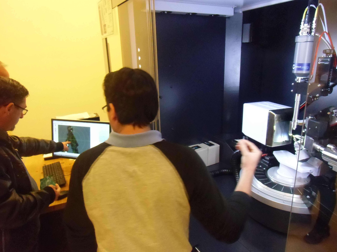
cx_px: 168
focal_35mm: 24
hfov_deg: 71.6
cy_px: 126
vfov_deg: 56.8
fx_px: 234
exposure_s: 1/60
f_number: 3
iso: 800
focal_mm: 4.24
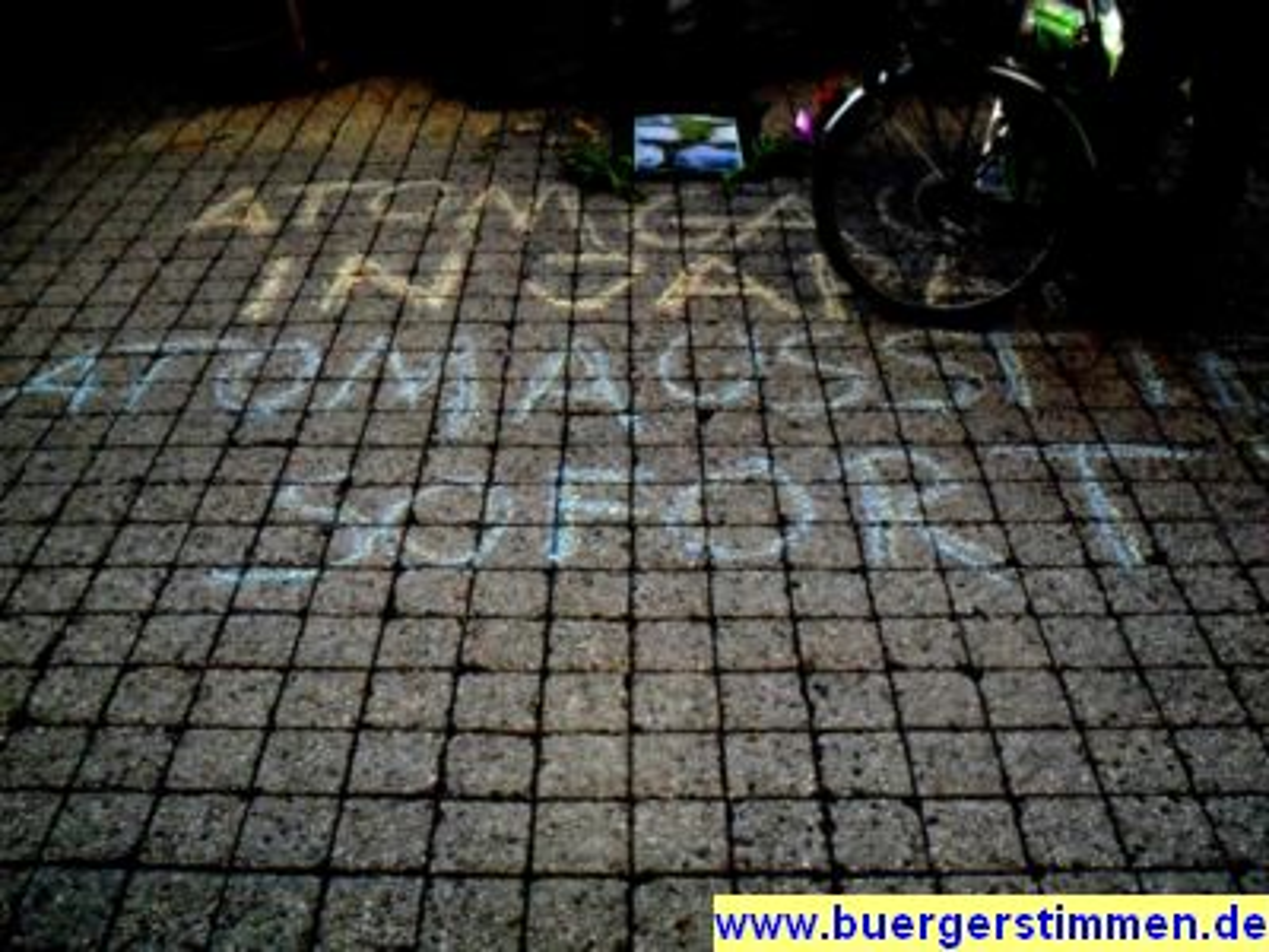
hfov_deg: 52.6
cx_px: 634
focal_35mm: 35
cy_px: 476
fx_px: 1283
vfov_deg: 40.7
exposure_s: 1/500
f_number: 8.4
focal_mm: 6.3
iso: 800
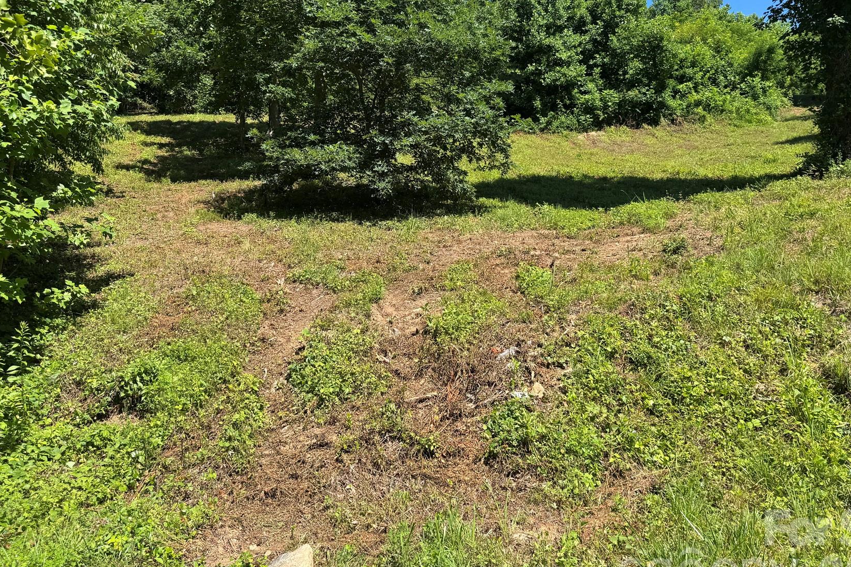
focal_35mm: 31
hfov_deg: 60.2
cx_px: 401
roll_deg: +0.1
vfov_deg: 42.0
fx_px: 733
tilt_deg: +5.6
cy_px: 215
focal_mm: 6.76
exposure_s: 1/2041
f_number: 1.78
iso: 80
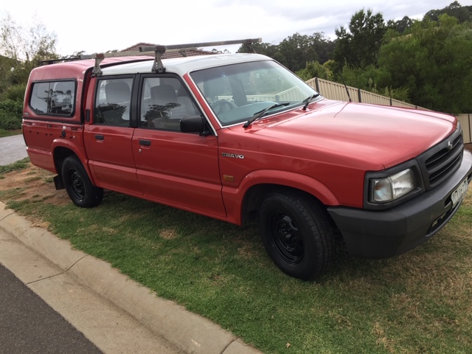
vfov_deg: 48.2
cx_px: 236
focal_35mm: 29
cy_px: 177
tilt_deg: -11.6
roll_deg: +9.2
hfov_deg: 61.7
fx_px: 395
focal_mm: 4.15
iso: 25
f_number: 2.2
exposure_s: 1/105
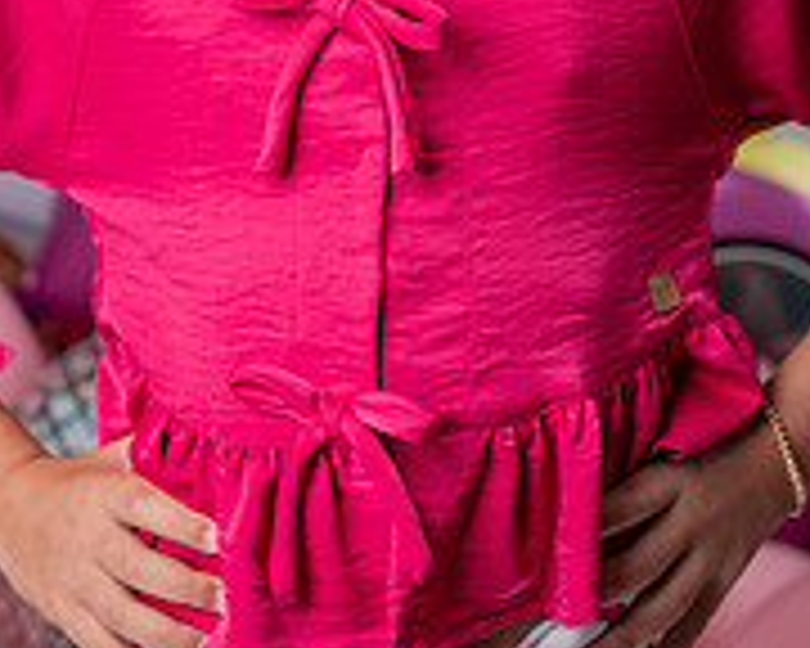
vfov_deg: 13.0
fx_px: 2805
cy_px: 4
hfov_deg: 16.4
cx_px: 306
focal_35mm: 117
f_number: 4.5
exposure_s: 1/100
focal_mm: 50
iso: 100
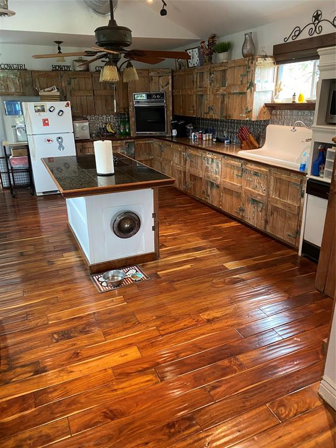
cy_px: 224
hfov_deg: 53.1
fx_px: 336
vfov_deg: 67.3
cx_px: 168
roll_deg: +1.5
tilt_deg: -20.6
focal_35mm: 26
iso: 320
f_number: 1.8
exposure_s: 1/60
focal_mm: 4.25
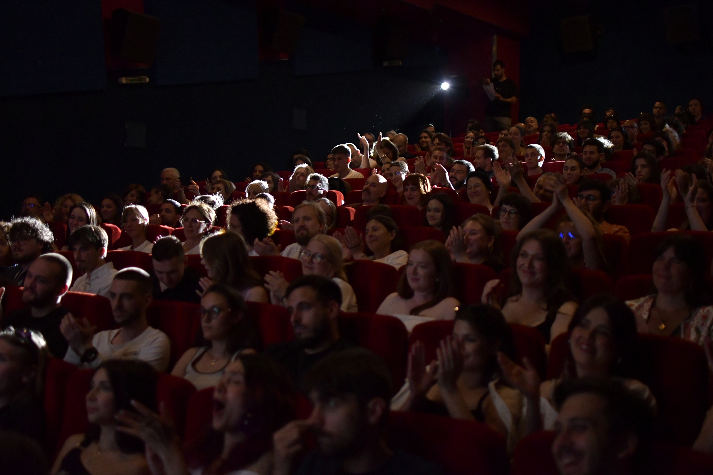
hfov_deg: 38.2
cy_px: 238
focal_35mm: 52
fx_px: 1030
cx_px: 356
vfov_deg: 26.0
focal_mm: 35
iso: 2000
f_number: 2
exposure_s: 1/320
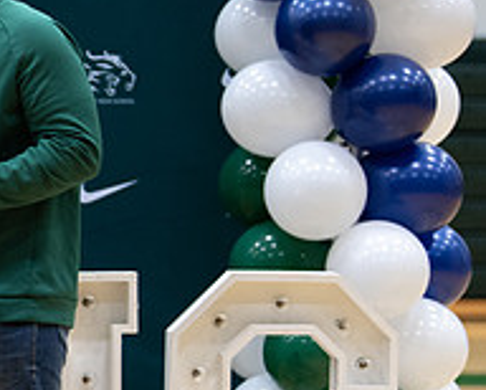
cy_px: 287
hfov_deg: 10.1
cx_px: -284
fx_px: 2635
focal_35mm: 183
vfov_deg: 8.5
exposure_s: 1/320
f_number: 1.2
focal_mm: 50
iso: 400
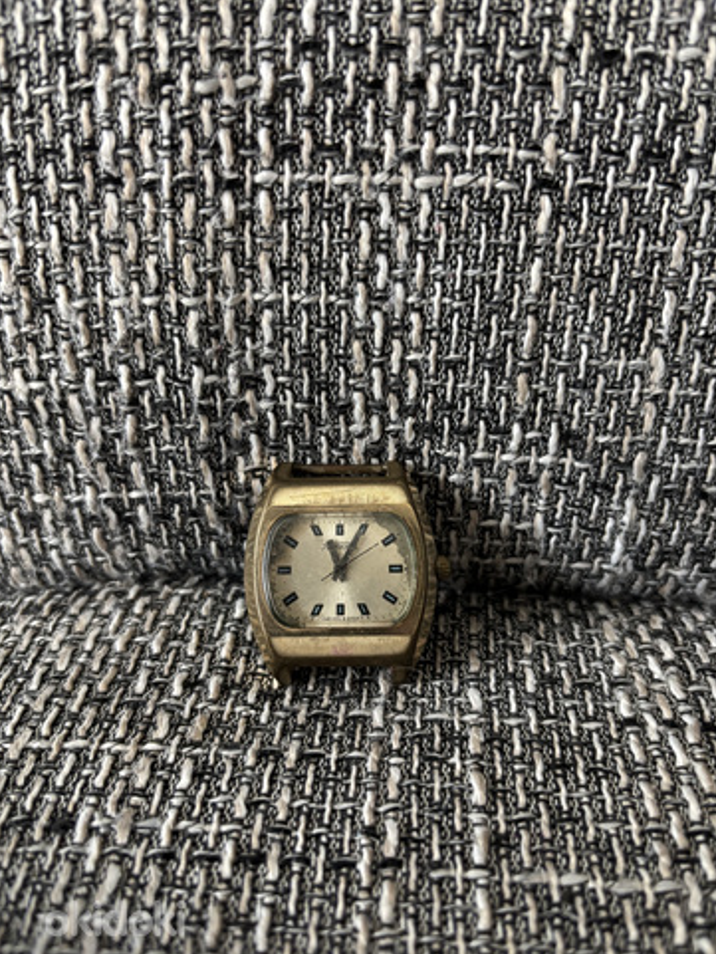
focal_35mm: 27
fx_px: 744
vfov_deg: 65.3
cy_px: 492
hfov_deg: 51.4
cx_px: 360
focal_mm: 5.96
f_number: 1.6
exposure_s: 1/40
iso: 640
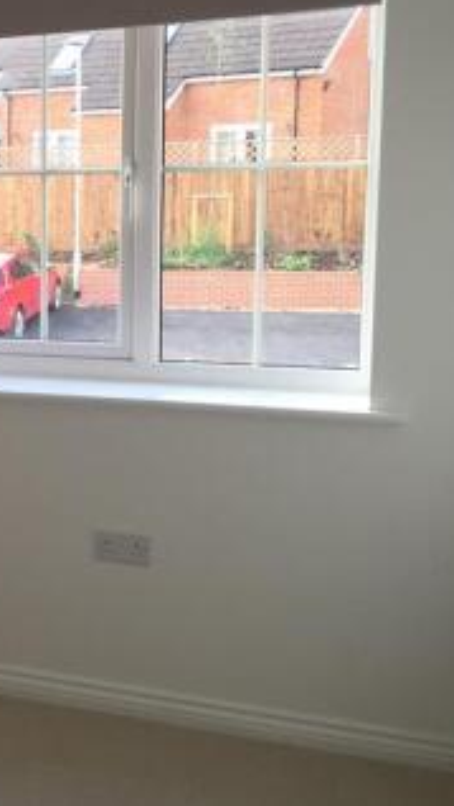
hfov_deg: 18.7
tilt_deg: -9.6
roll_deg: +1.0
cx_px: -191
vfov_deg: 35.9
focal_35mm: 58
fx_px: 1241
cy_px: 338
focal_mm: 4.15
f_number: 2.2
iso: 32
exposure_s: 1/100
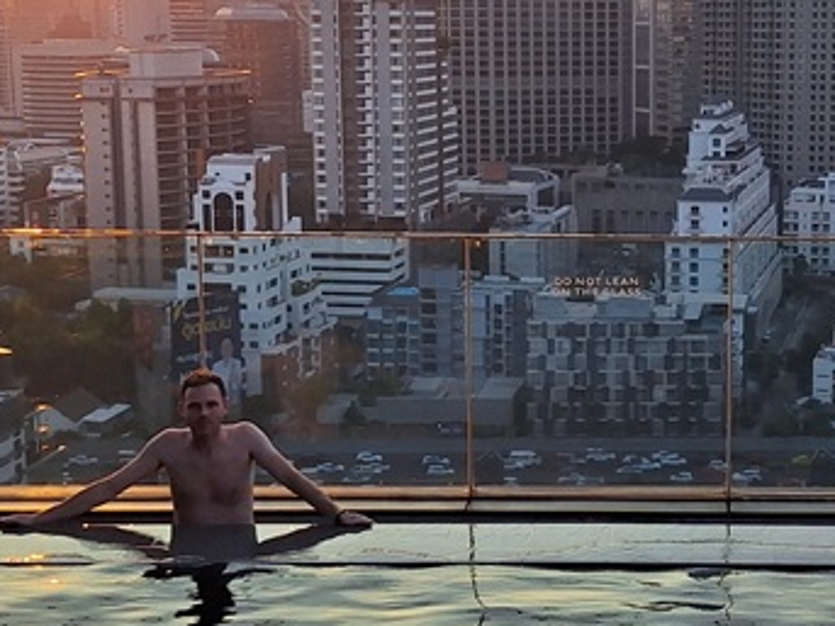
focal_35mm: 67
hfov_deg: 28.4
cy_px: 236
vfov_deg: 21.9
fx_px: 1616
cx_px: 660
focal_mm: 5.54
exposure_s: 1/1748
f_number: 1.8
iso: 40
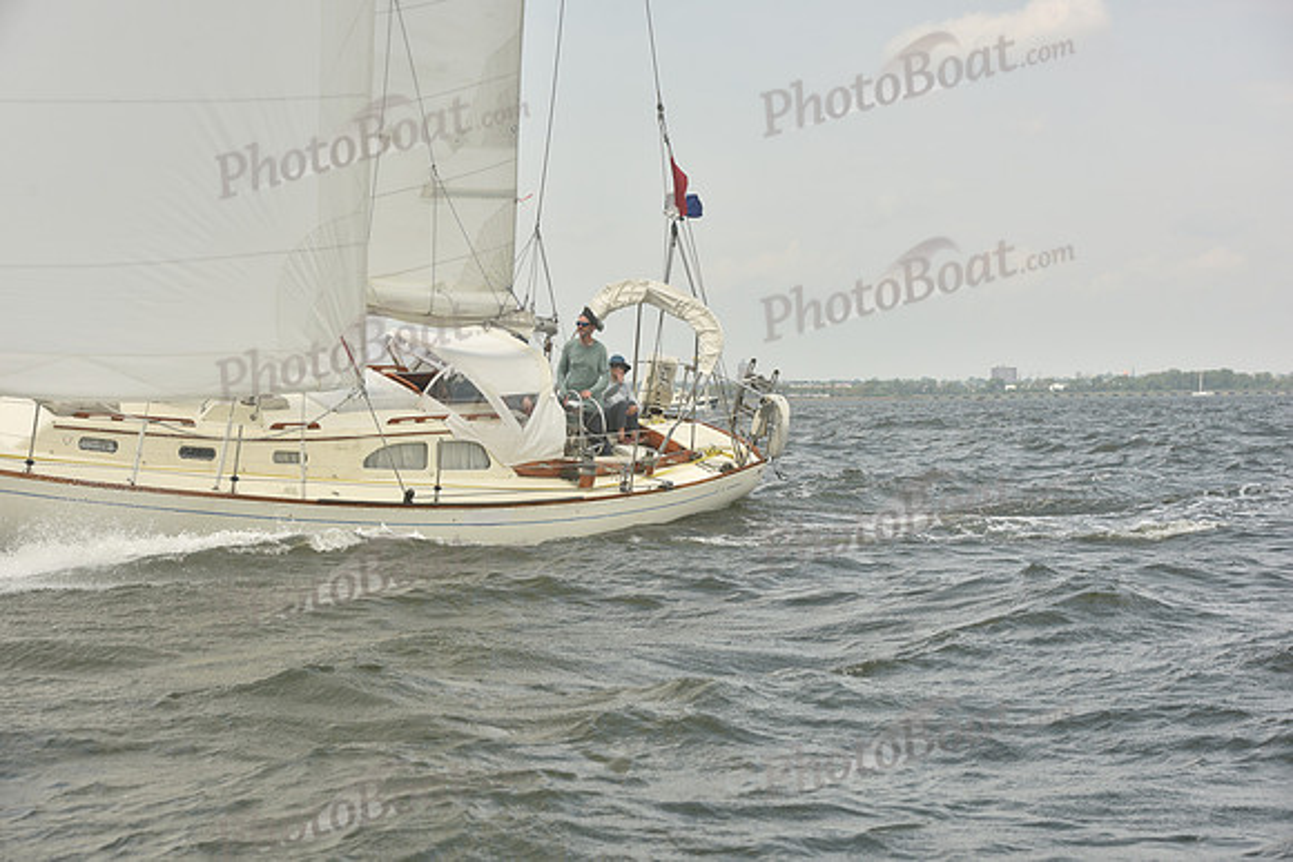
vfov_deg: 19.5
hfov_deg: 28.8
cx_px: 646
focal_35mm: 70
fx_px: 2515
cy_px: 431
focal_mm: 70
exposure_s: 1/800
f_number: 7.1
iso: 250
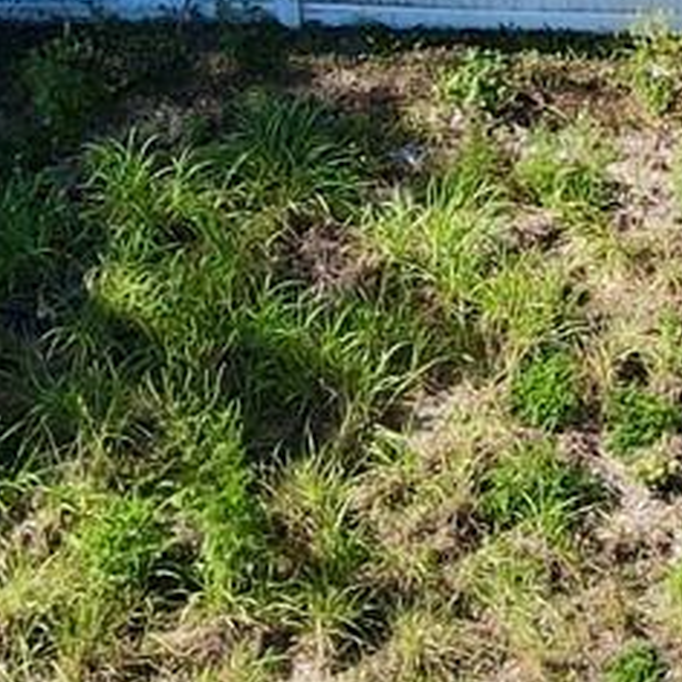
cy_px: -601
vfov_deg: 11.2
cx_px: 959
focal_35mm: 144
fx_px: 3210
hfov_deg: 11.7
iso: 100
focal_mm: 4.5
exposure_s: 1/350
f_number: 2.8
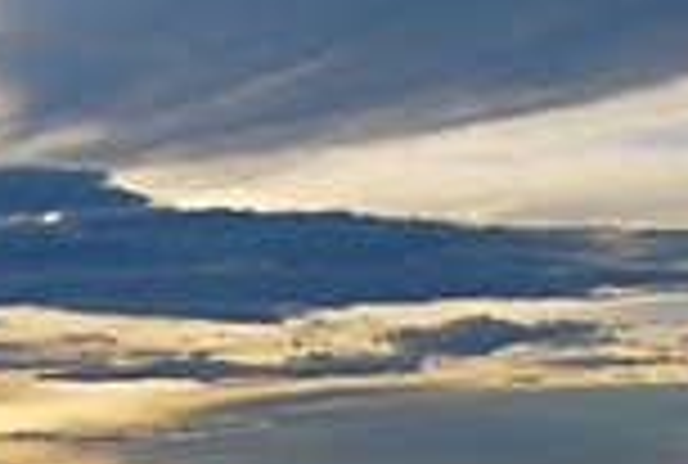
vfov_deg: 5.6
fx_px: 4650
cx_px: -279
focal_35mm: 243
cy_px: 734
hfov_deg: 8.3
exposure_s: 1/1600
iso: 400
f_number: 6.3
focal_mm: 31
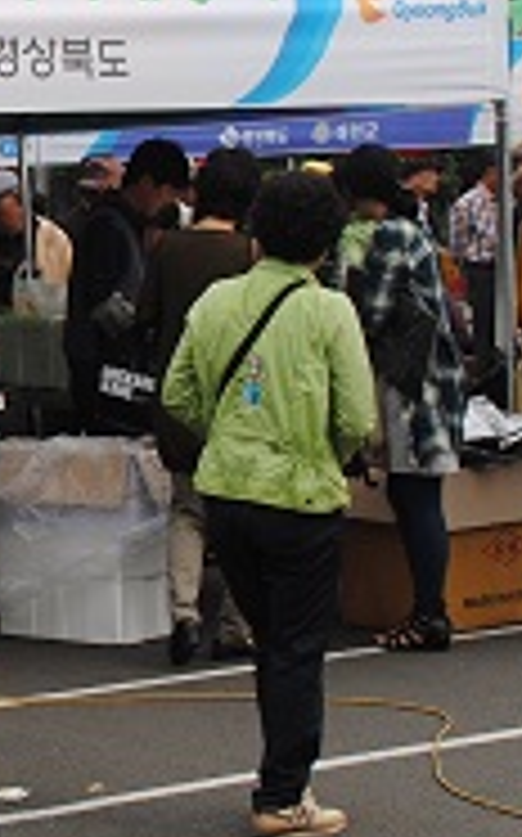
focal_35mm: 138
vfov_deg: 15.1
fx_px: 3146
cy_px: 160
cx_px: -225
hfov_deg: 9.3
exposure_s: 1/200
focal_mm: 28
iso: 100
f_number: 7.1
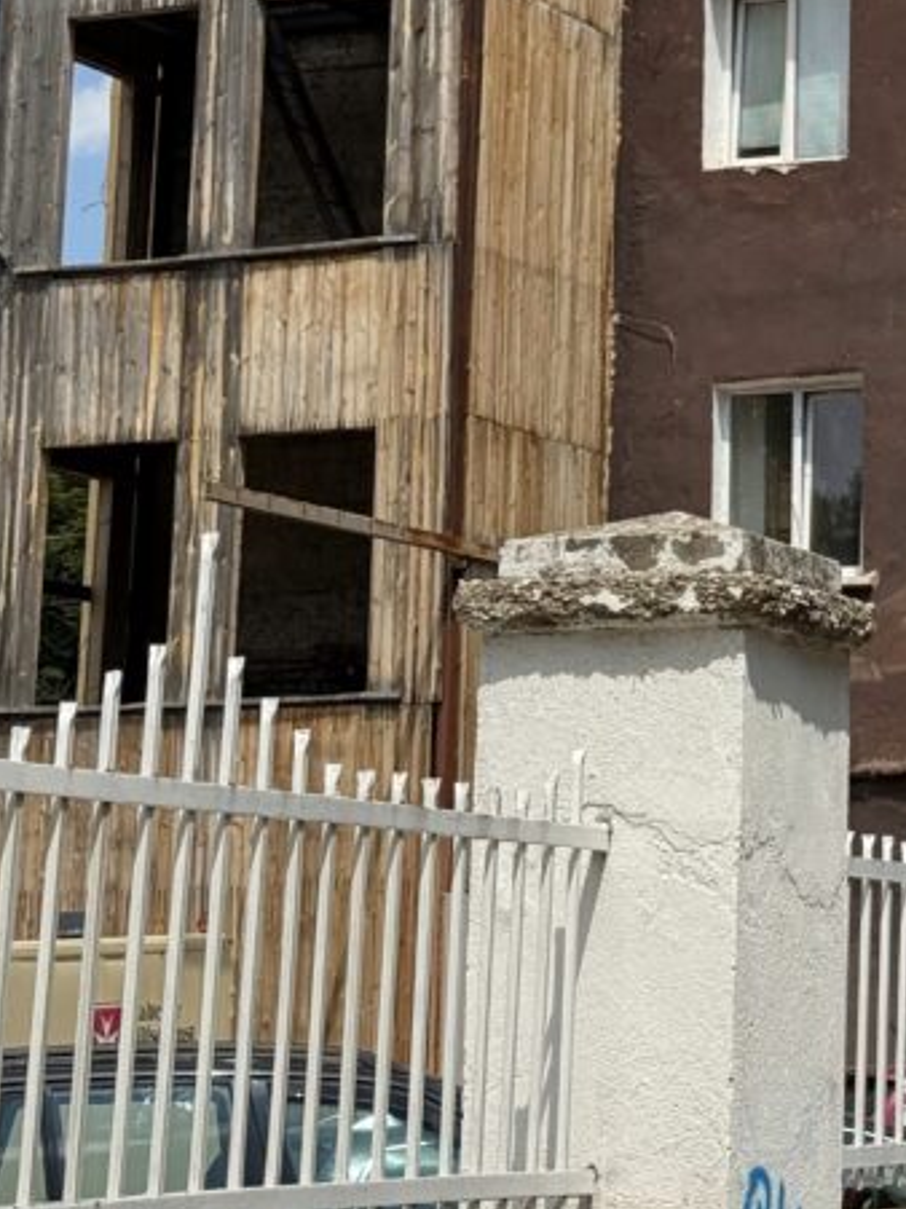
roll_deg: -0.5
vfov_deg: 17.8
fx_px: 3806
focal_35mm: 109
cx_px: 935
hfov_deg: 13.4
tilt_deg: +13.8
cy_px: 118
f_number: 1.78
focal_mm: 6.76
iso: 64
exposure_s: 1/6536
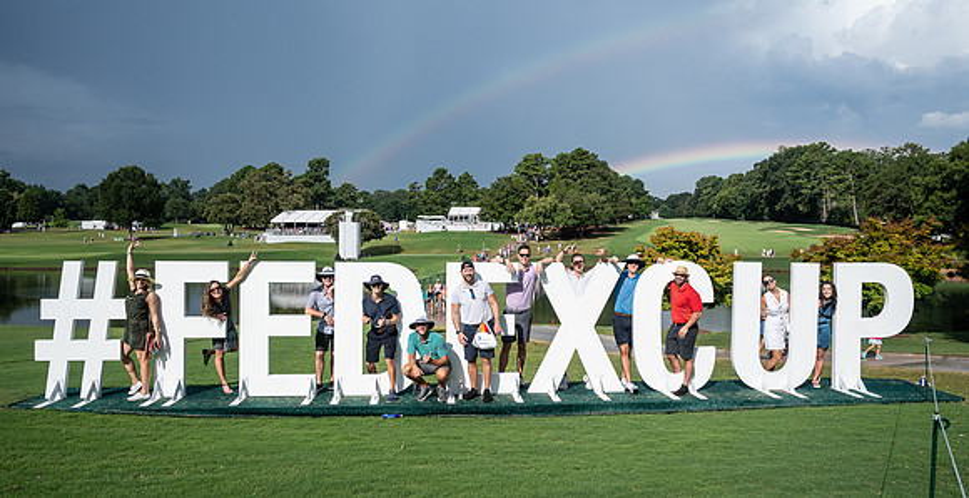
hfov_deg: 72.4
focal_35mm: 26
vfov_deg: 41.2
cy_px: 249
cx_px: 496
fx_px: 662
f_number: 7.1
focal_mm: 24
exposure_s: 1/3200
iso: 640
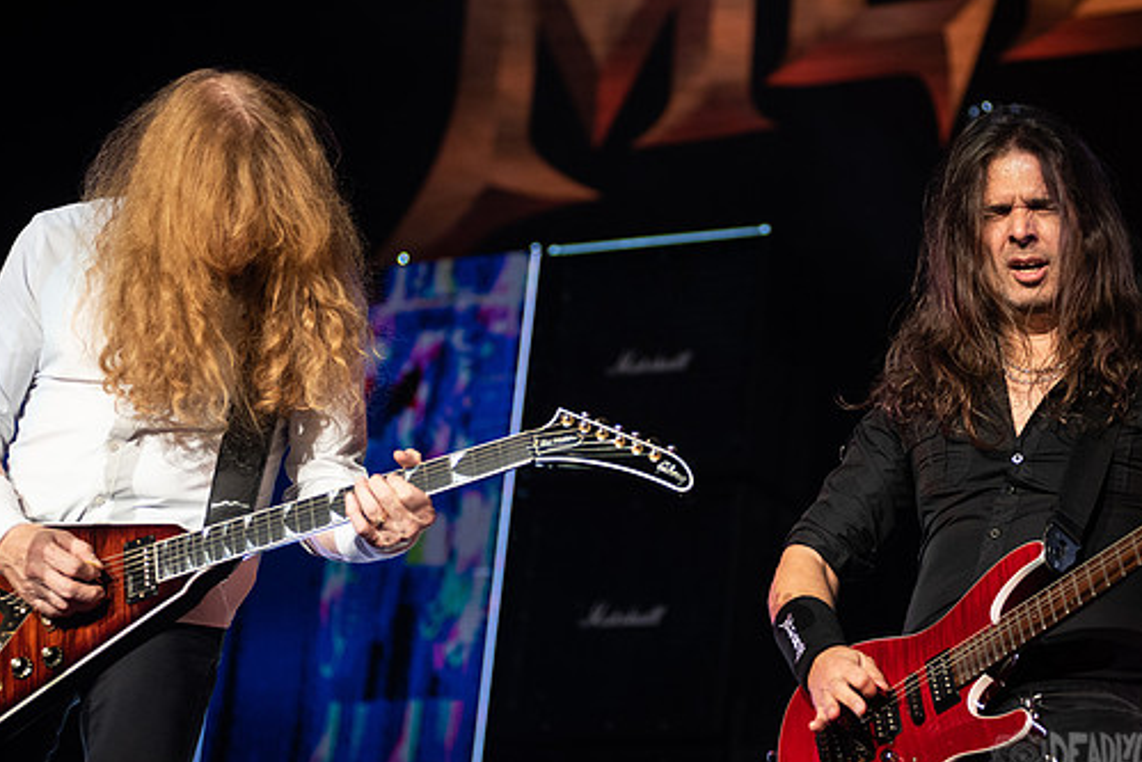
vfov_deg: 14.7
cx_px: 595
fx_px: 2951
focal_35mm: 93
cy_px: 370
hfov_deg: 21.9
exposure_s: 1/400
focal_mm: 80
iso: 2000
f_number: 3.2
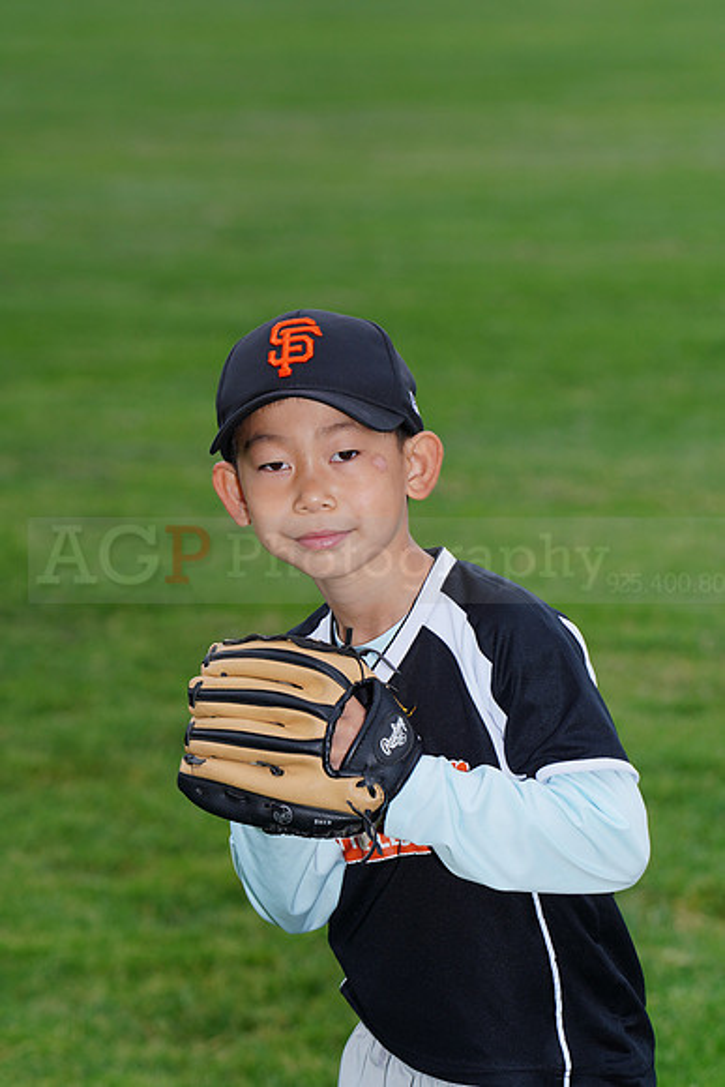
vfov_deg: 10.3
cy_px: 544
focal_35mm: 200
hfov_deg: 6.9
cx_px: 362
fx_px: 6038
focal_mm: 200
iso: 200
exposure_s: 1/200
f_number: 8
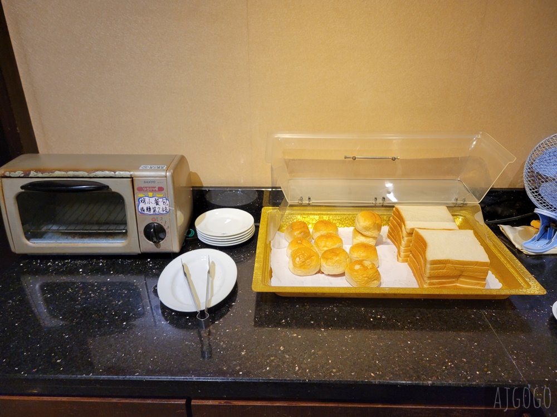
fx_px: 418
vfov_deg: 53.1
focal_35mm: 26
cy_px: 208
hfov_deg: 67.3
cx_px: 278
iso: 250
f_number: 1.8
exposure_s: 1/120
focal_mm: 5.4
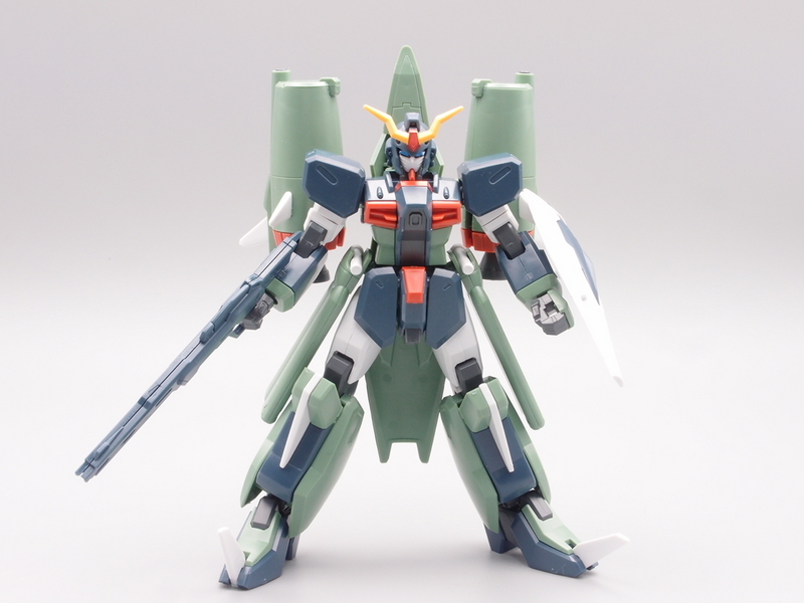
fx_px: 1161
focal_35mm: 50
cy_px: 302
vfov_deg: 29.1
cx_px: 402
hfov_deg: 38.2
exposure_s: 1/6
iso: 100
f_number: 8
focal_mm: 10.83
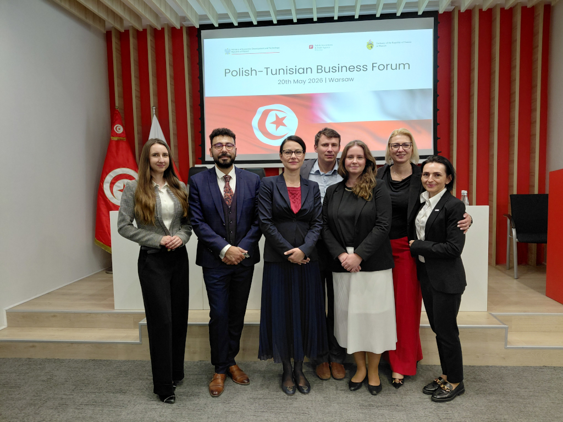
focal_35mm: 25
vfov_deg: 54.9
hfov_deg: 69.4
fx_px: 407
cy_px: 211
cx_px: 282
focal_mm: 4.69
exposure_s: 1/60
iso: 250
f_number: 1.8
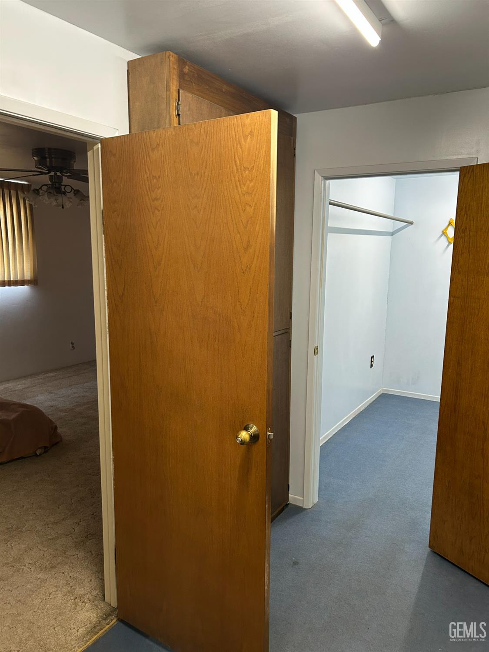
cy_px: 326
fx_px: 490
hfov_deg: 53.1
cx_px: 244
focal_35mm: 26
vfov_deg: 67.3
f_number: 1.5
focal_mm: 5.7
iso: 160
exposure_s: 1/60
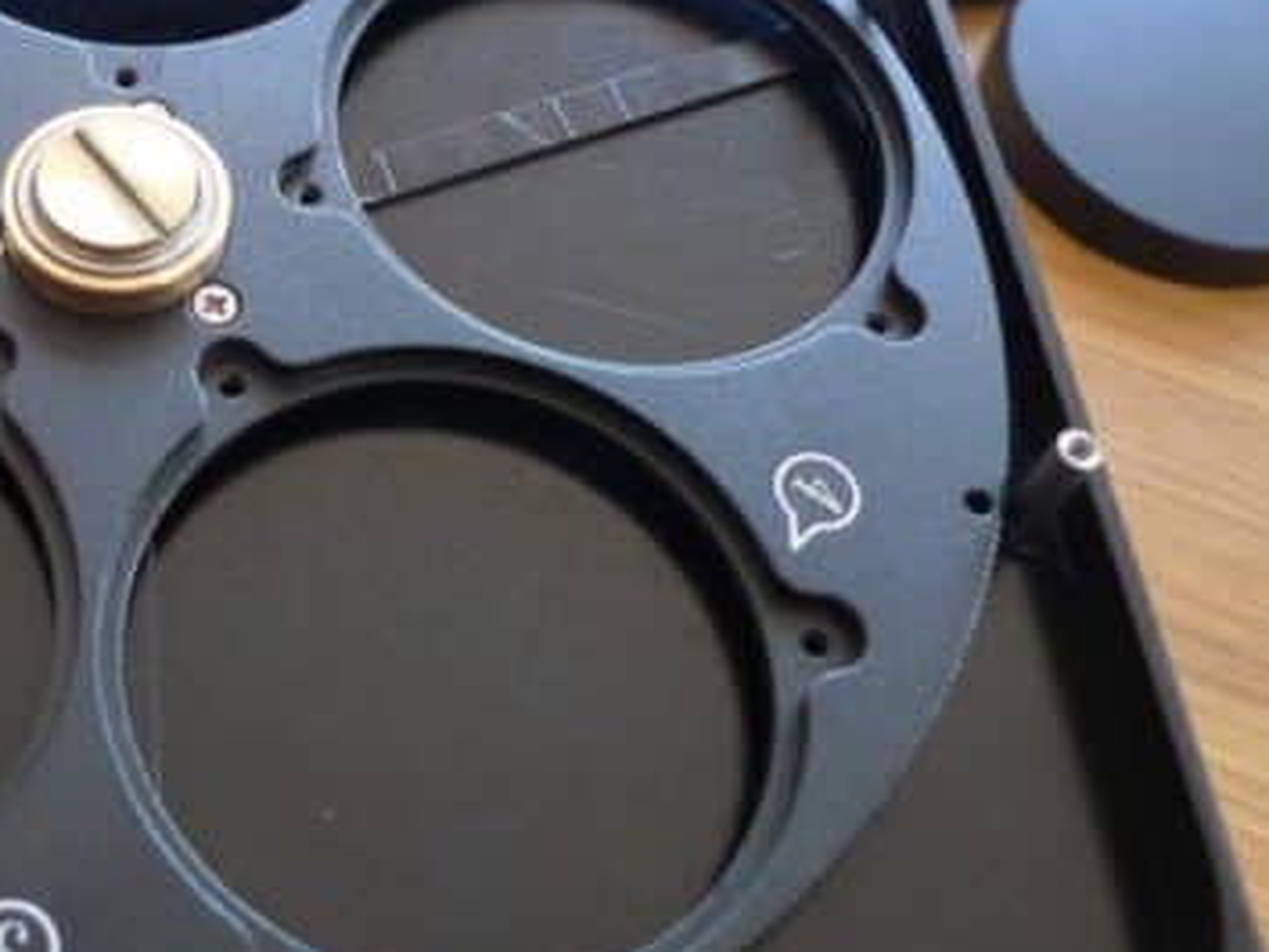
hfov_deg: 34.9
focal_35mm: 51
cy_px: 289
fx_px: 1870
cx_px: 75
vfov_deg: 28.3
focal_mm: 5.1
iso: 200
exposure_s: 1/60
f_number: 2
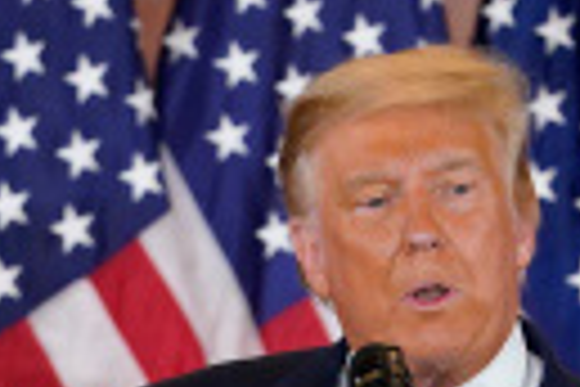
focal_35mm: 1061
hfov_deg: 1.9
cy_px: 626
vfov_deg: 1.3
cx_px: 396
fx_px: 17093
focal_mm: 303
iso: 5000
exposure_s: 1/320
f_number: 6.3
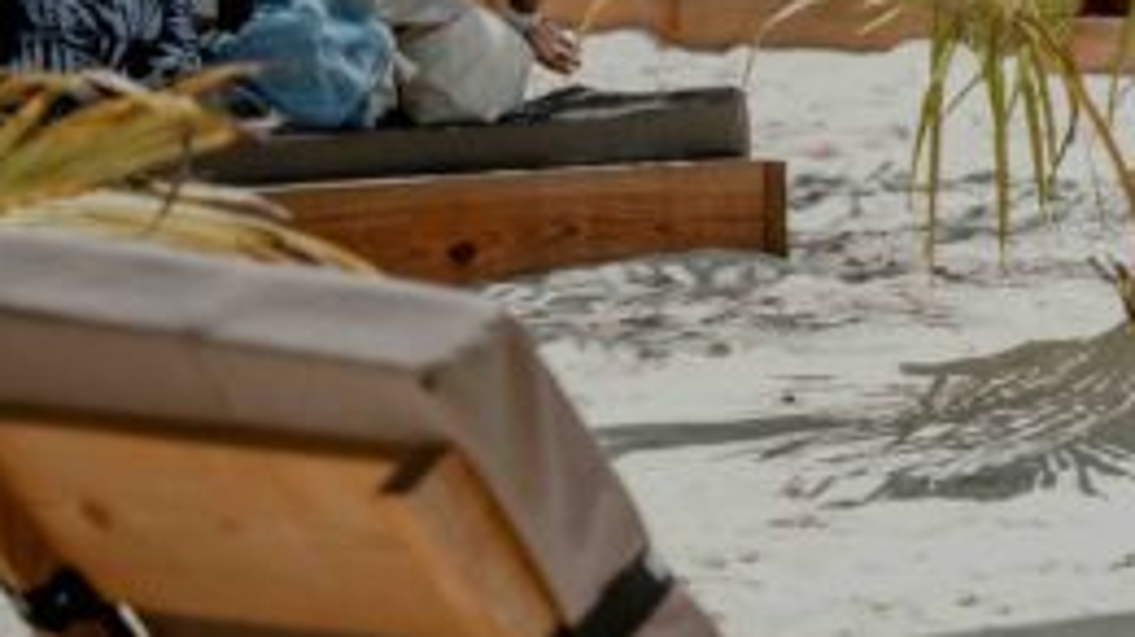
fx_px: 8694
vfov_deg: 4.2
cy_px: -478
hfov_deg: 7.2
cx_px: 2156
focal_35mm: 289
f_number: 2.8
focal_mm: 70
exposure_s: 1/1250
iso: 1000
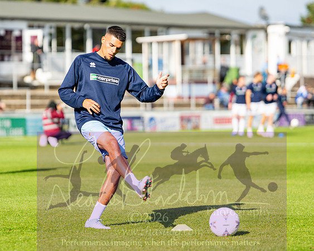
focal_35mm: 183
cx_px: 117
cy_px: 90
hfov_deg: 10.5
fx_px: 1704
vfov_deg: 8.4
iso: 100
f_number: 1.4
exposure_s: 1/8000
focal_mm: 85
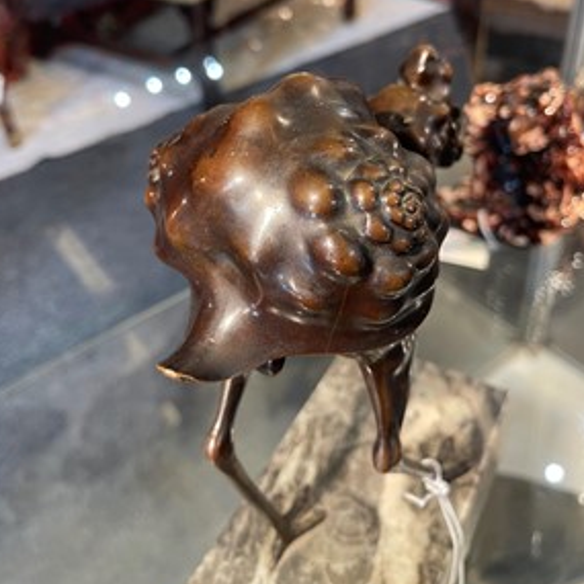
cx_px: 293
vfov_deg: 51.6
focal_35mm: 31
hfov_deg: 52.5
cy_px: 197
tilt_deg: -32.5
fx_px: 592
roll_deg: +6.3
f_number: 1.6
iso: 125
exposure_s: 1/50
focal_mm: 5.1
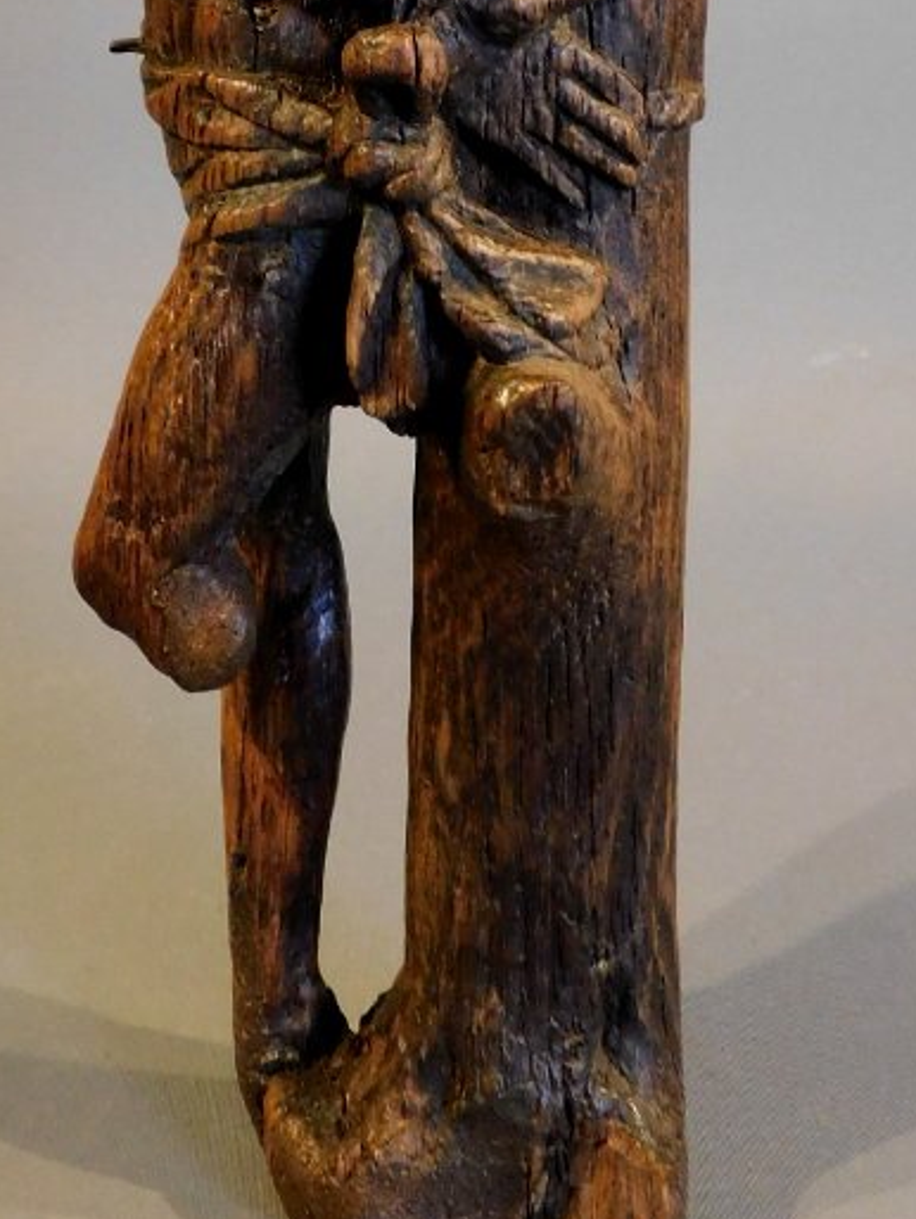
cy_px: 19
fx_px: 1974
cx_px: 403
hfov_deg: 26.1
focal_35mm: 56
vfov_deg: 31.9
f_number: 3.3
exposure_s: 1/30
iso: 320
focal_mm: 4.3
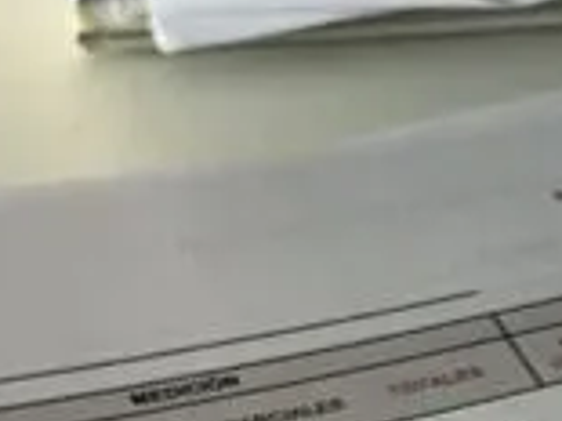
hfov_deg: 11.2
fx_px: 2790
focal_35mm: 172
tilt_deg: -45.7
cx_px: 703
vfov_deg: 8.2
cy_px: 813
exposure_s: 1/60
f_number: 1.5
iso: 320
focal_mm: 5.7
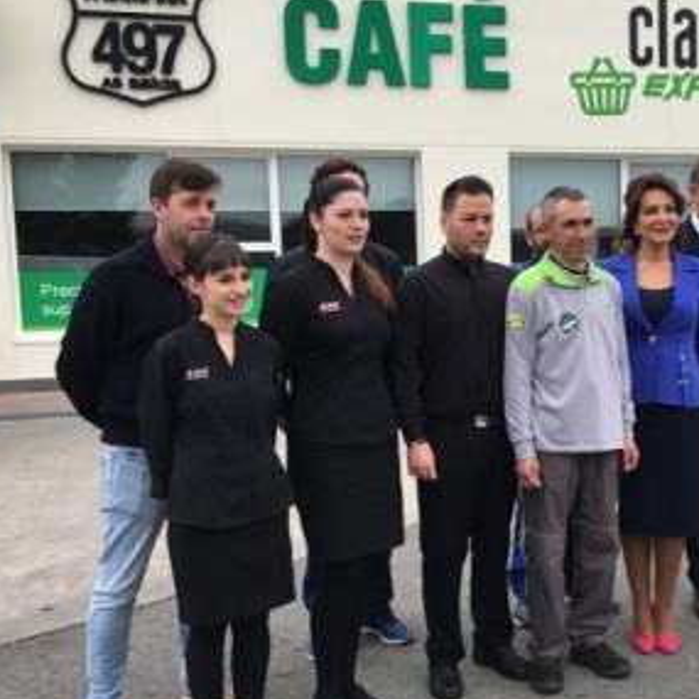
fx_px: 1028
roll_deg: +2.0
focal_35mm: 45
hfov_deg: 36.4
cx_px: 549
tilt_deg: -5.9
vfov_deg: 37.5
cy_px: 369
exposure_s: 1/506
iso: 25
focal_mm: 4.15
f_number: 2.2
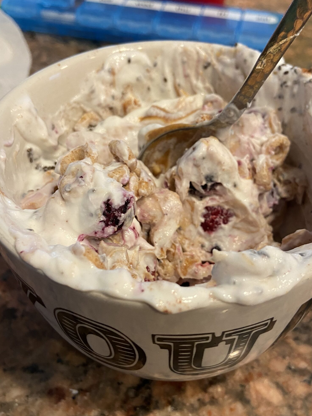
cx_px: 173
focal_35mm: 34
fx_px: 409
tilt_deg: -47.4
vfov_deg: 53.9
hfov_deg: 41.7
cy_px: 216
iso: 250
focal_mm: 4.25
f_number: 1.8
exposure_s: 1/60
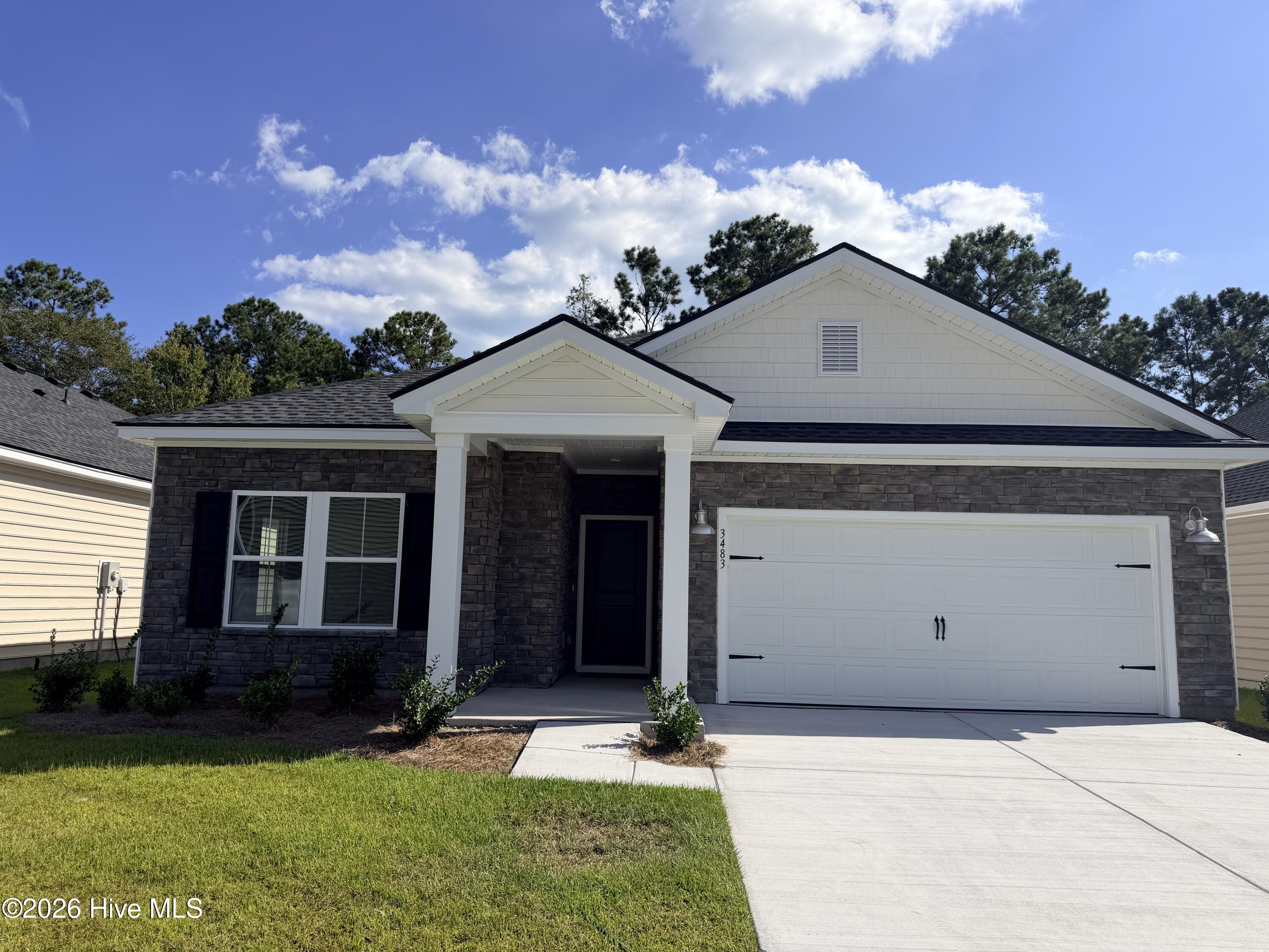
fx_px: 880
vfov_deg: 56.8
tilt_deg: +7.3
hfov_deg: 71.6
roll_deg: -0.8
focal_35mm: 24
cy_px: 476
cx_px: 634
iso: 80
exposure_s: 1/8130
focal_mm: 6.76
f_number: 1.78
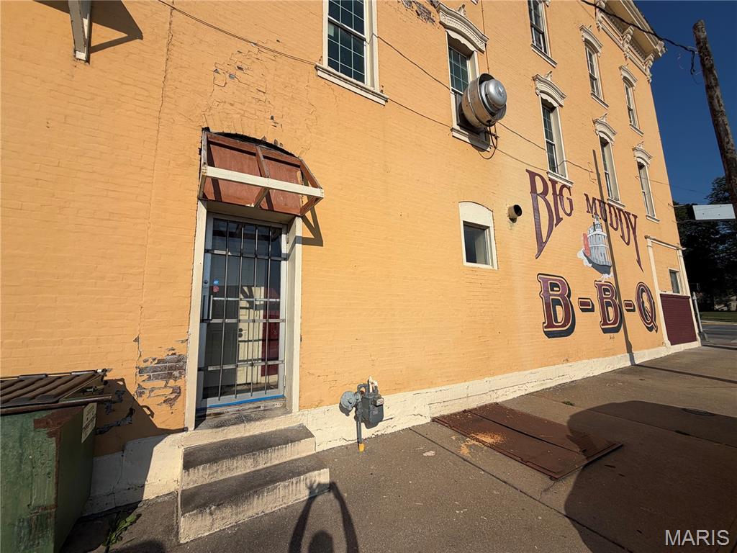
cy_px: 276
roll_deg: +2.2
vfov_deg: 85.7
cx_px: 368
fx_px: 298
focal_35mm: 14
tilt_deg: +8.4
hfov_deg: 102.1
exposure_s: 1/2092
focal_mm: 2.22
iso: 20
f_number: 2.2
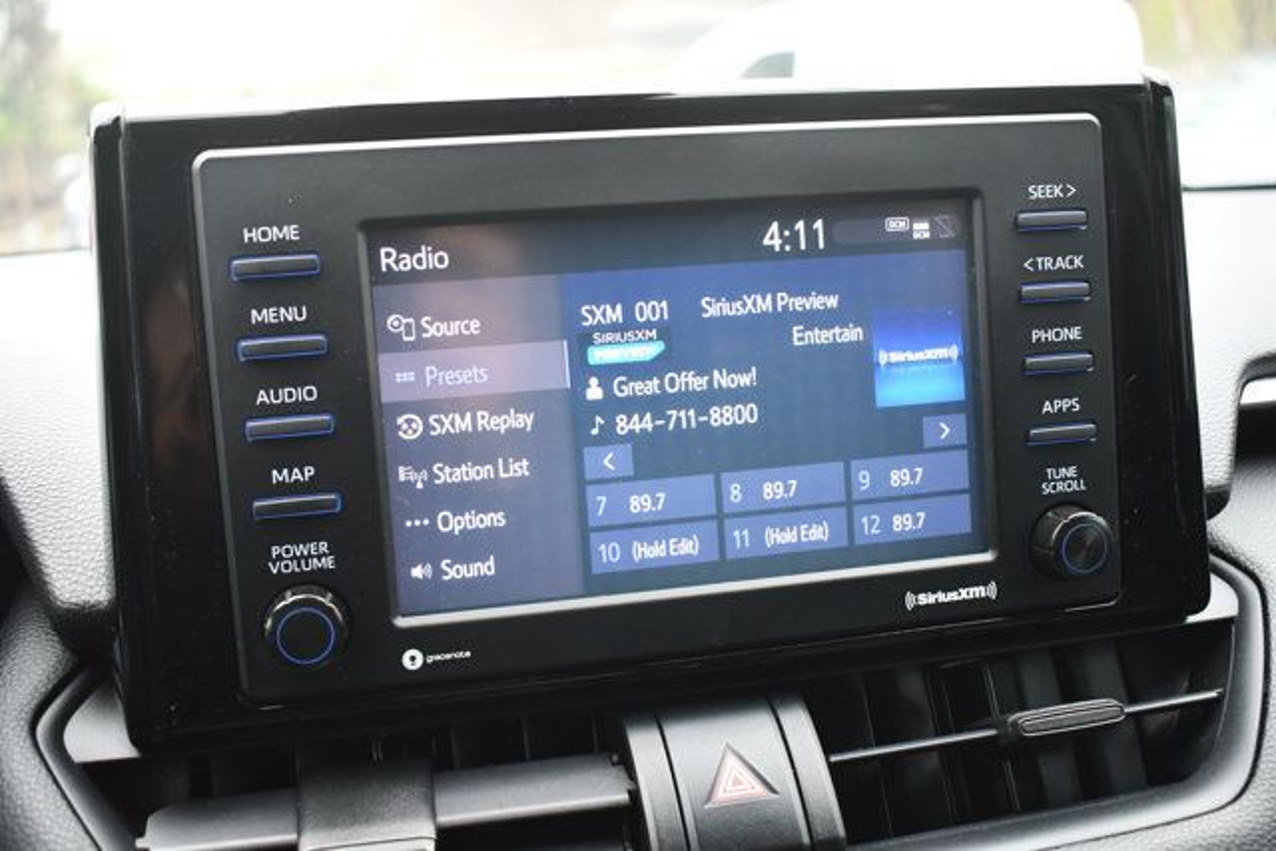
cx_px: 638
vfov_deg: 36.0
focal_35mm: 37
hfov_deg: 51.9
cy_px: 426
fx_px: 1312
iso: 1250
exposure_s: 1/125
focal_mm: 25
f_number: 4
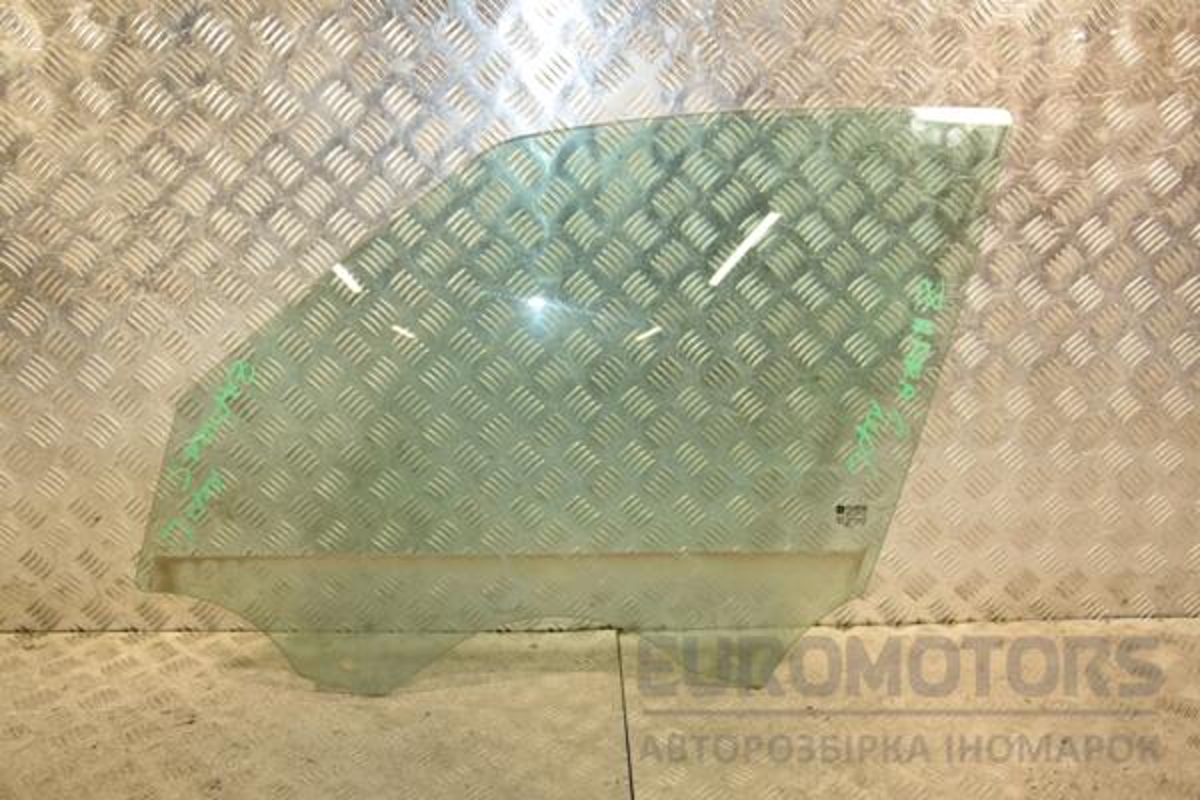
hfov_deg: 53.1
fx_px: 1200
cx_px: 600
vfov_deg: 36.9
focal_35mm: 36
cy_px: 400
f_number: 5
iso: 800
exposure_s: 1/200
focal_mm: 24
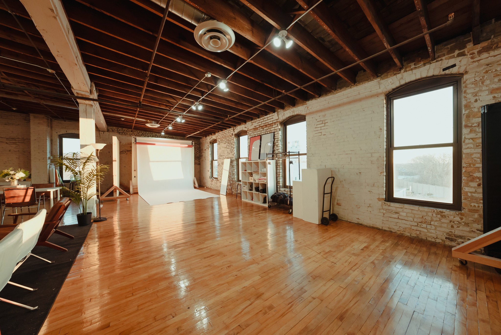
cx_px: 250
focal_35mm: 12
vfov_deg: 90.1
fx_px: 167
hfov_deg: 112.6
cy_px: 168
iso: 3200
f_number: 5.6
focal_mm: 12
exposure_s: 1/125
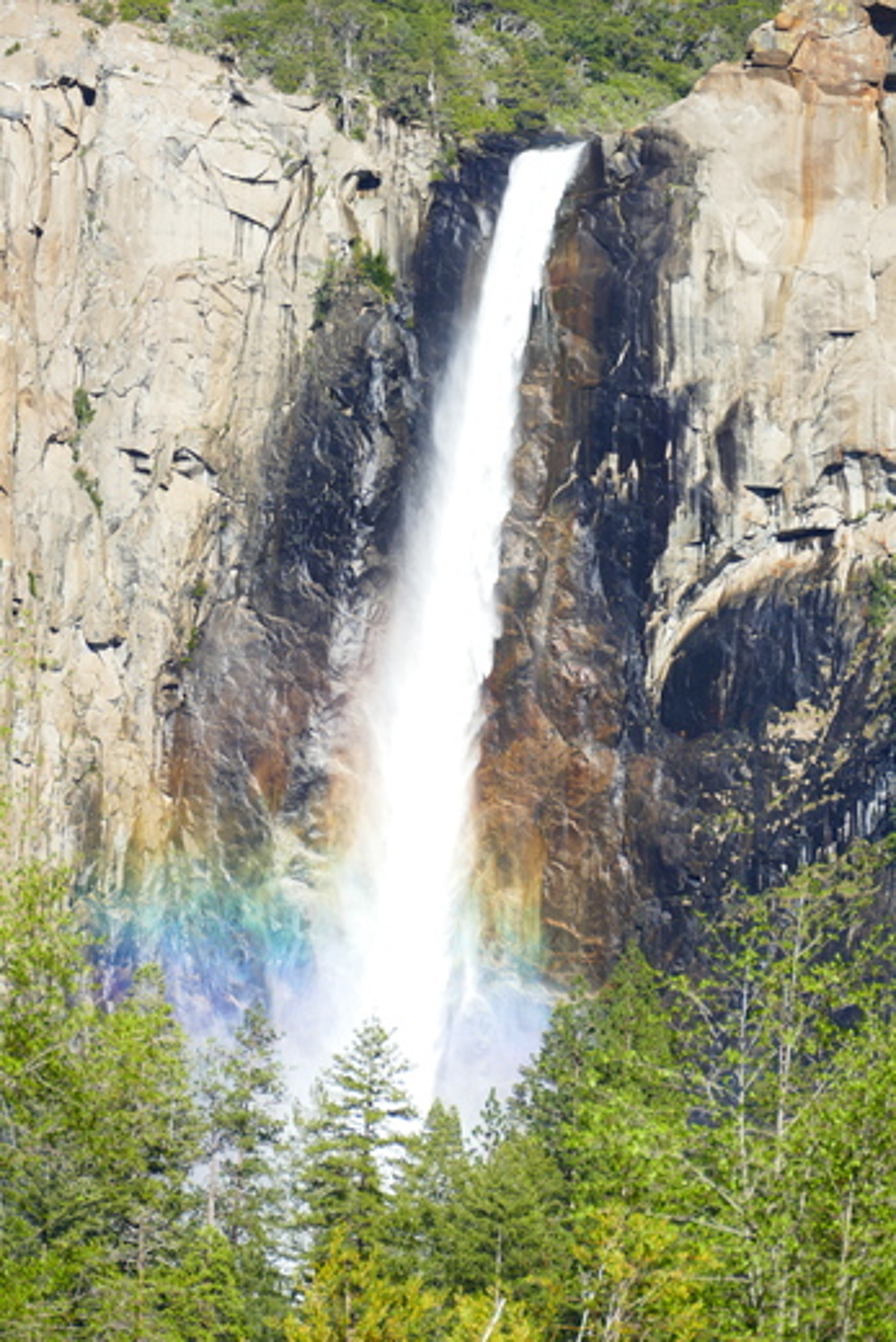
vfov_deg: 8.2
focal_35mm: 250
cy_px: 671
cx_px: 448
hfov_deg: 5.5
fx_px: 9326
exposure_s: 1/1000
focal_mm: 91.1
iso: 125
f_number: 4
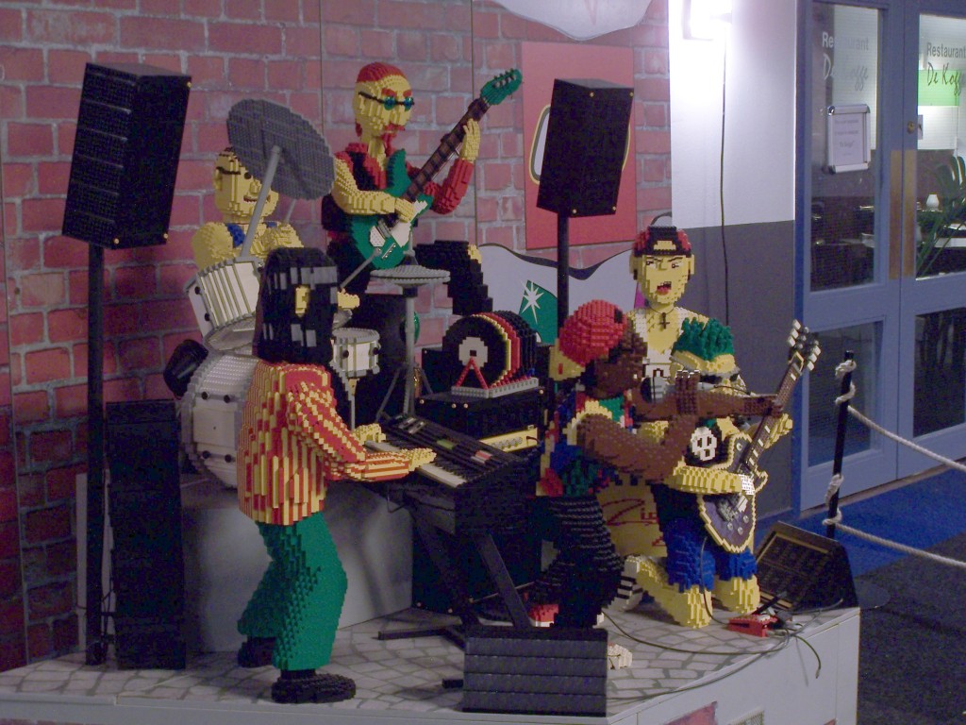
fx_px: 1926
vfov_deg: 21.3
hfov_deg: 28.2
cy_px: 362
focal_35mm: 69
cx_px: 483
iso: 80
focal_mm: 11.5
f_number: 3.2
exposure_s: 1/2
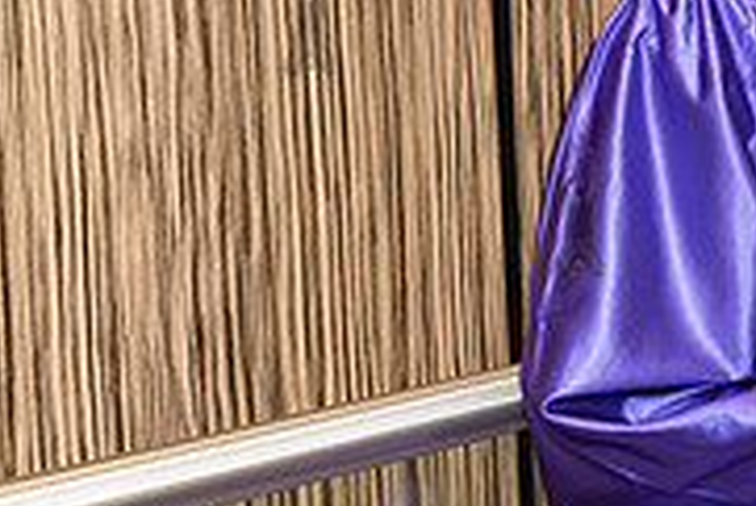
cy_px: 2
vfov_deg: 12.1
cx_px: 1115
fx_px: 2354
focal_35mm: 112
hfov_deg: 16.7
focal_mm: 35
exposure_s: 1/200
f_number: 5
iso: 2000
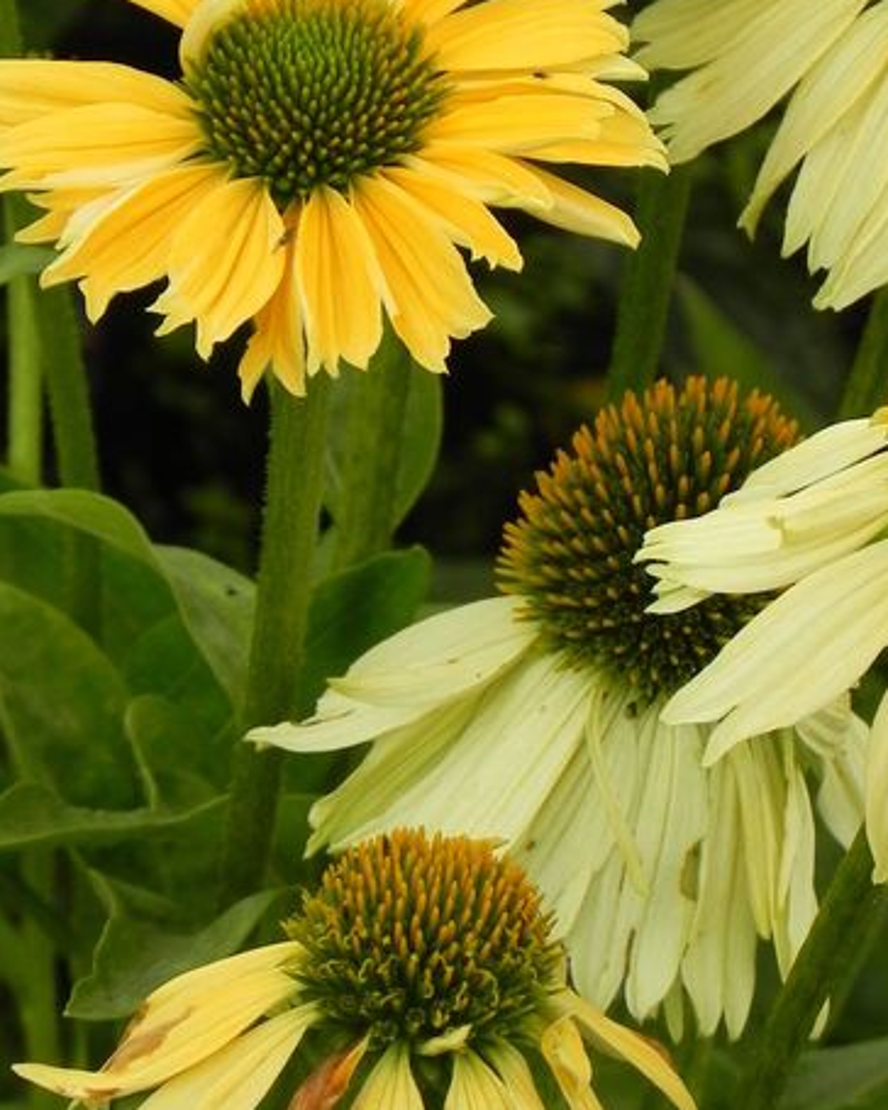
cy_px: 295
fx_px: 11958
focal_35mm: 364
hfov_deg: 4.3
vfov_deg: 5.3
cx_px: 571
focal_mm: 37.7
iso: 160
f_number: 5
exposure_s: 1/500
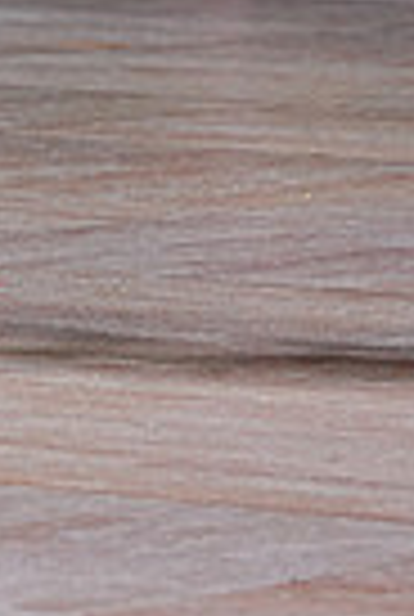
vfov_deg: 4.4
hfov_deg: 3.0
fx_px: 7912
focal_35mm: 461
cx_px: 317
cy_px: -405
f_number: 4
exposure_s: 1/250
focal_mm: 109
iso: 640
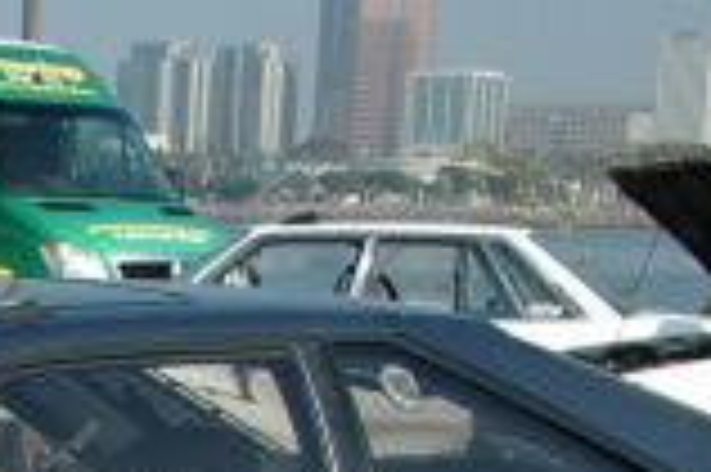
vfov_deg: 8.0
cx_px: -418
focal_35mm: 165
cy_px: 899
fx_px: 3255
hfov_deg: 11.8
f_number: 4.5
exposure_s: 1/1600
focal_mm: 24
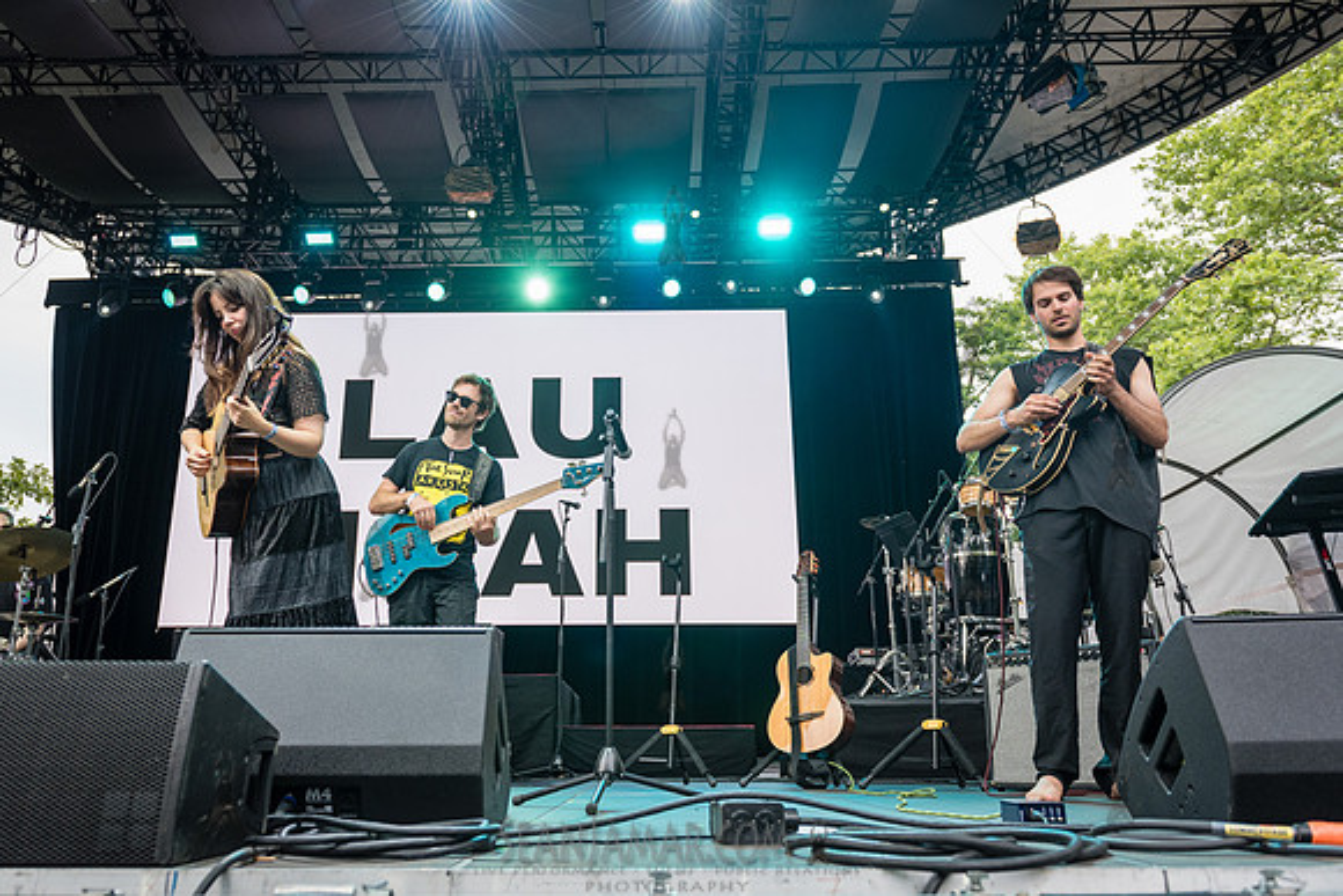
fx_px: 994
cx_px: 627
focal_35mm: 27
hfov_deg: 68.0
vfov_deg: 48.5
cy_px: 447
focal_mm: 24
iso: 500
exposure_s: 1/500
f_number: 3.5
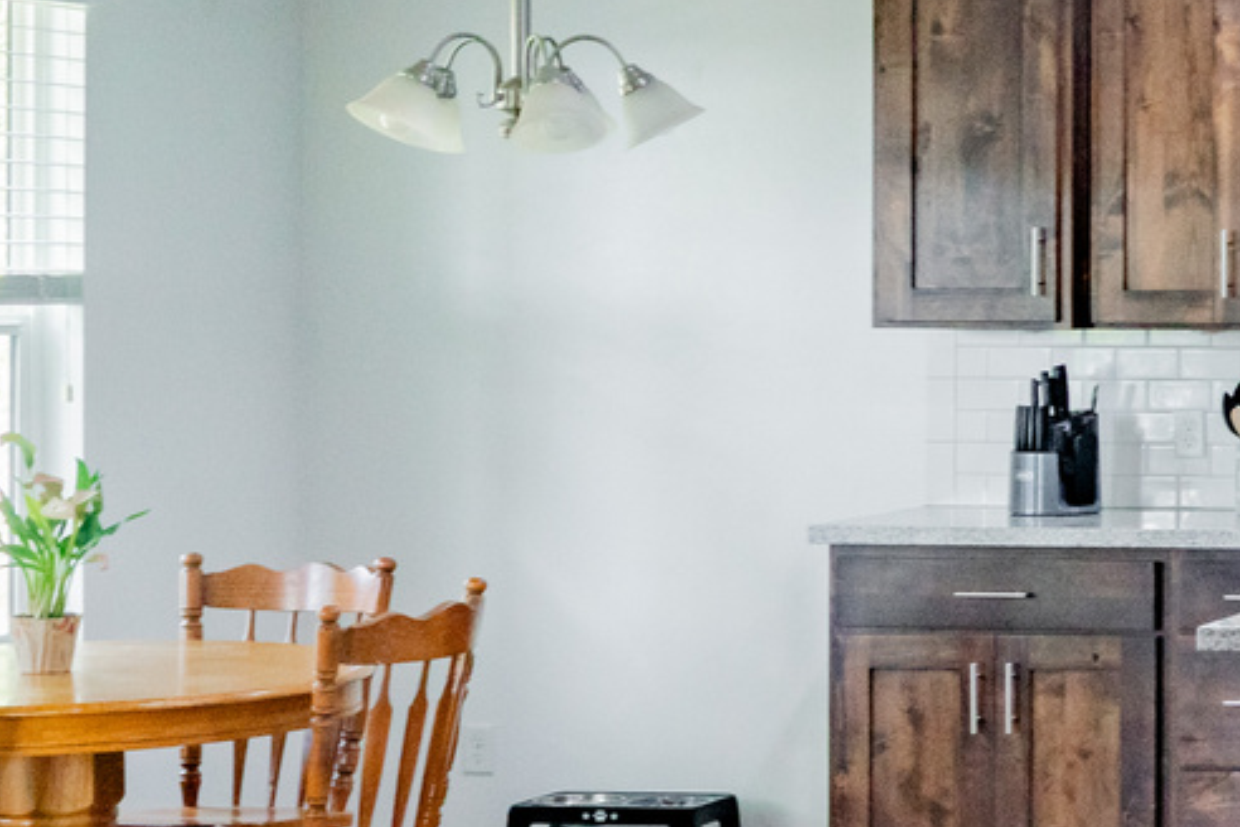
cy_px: 316
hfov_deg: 16.7
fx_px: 3479
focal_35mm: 101
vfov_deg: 13.5
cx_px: 2261
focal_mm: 24
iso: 1000
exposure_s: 1/80
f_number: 5.6
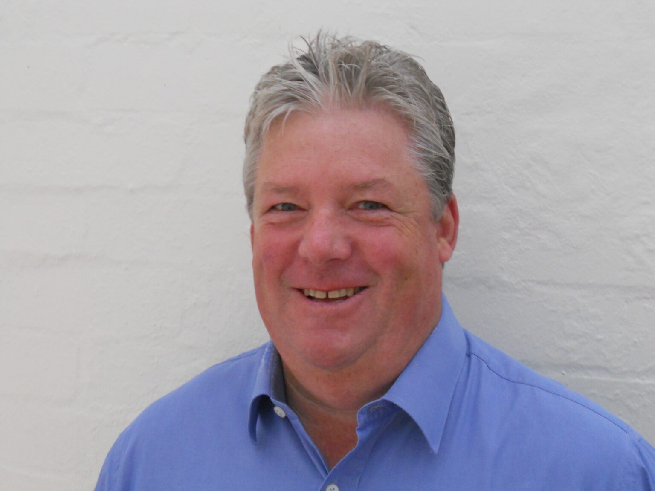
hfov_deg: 35.5
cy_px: 246
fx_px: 1022
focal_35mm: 54
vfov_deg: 27.0
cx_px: 328
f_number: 4.8
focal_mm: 9.8
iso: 400
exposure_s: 1/30
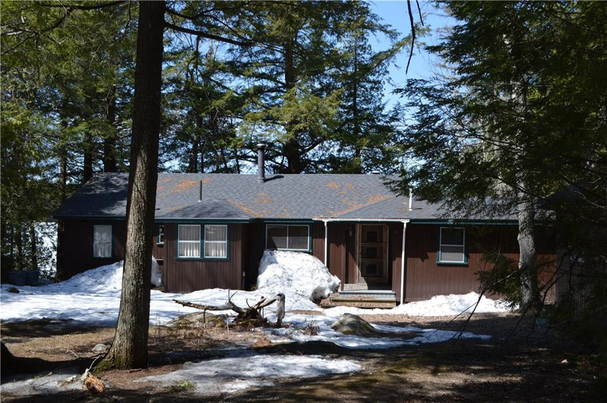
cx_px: 304
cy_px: 202
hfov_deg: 49.6
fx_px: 657
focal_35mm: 39
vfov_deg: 34.1
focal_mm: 26
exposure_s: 1/200
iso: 100
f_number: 7.1
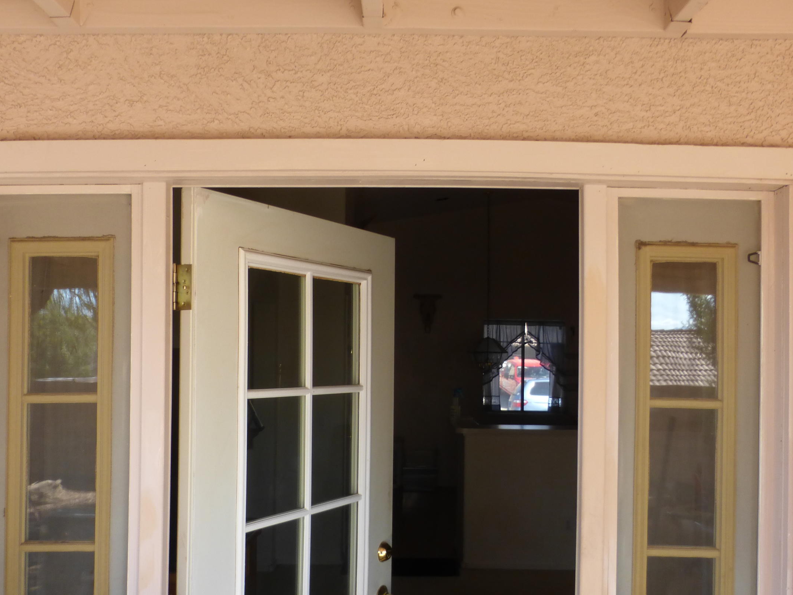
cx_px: 411
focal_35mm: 35
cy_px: 336
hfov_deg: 52.6
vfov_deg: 40.6
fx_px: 802
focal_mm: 4.3
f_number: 3.3
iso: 100
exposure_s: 1/60
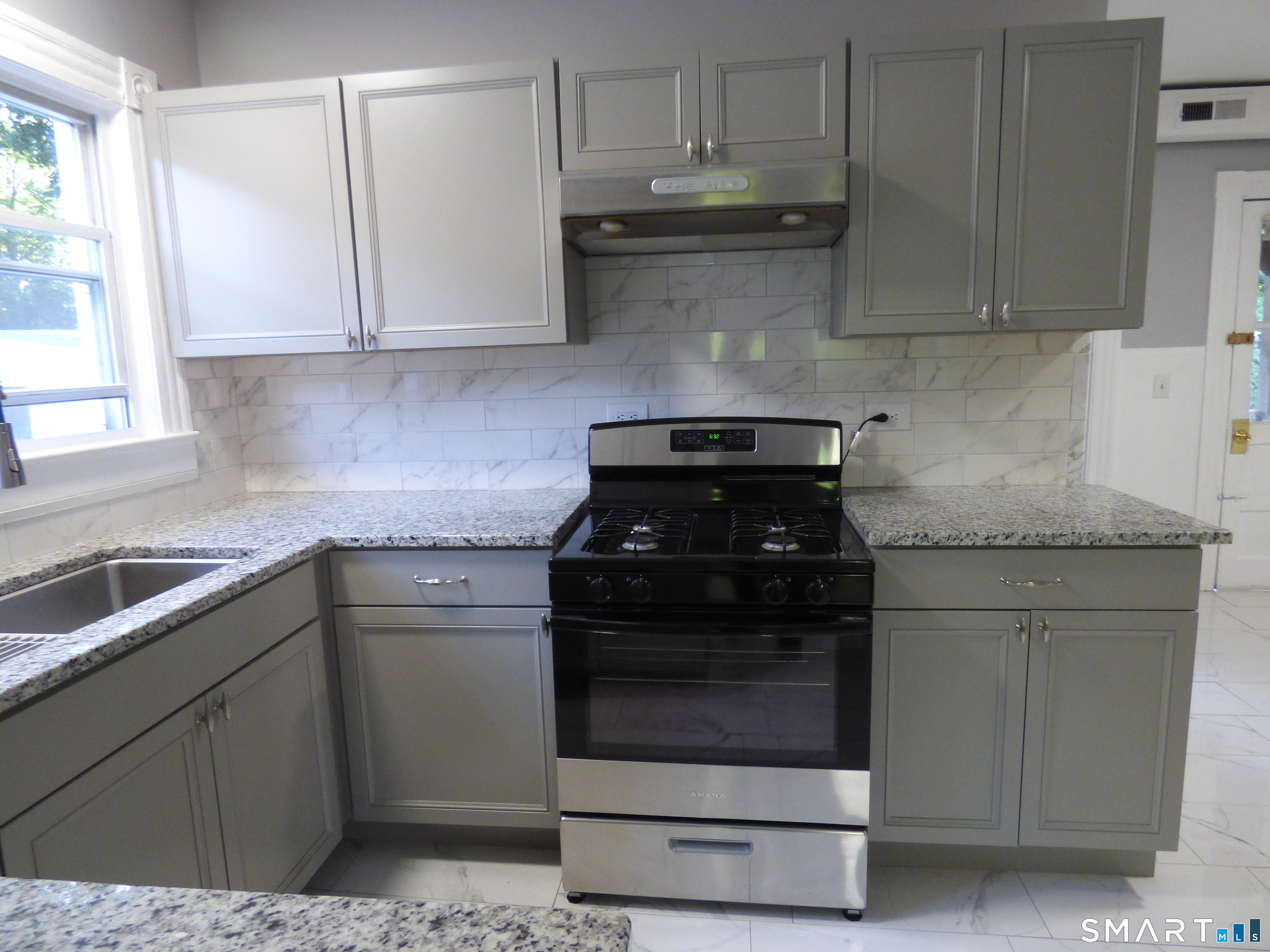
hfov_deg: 81.7
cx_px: 635
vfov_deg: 66.0
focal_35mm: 20
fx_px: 734
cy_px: 476
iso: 400
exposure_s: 1/40
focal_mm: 3.58
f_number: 2.8
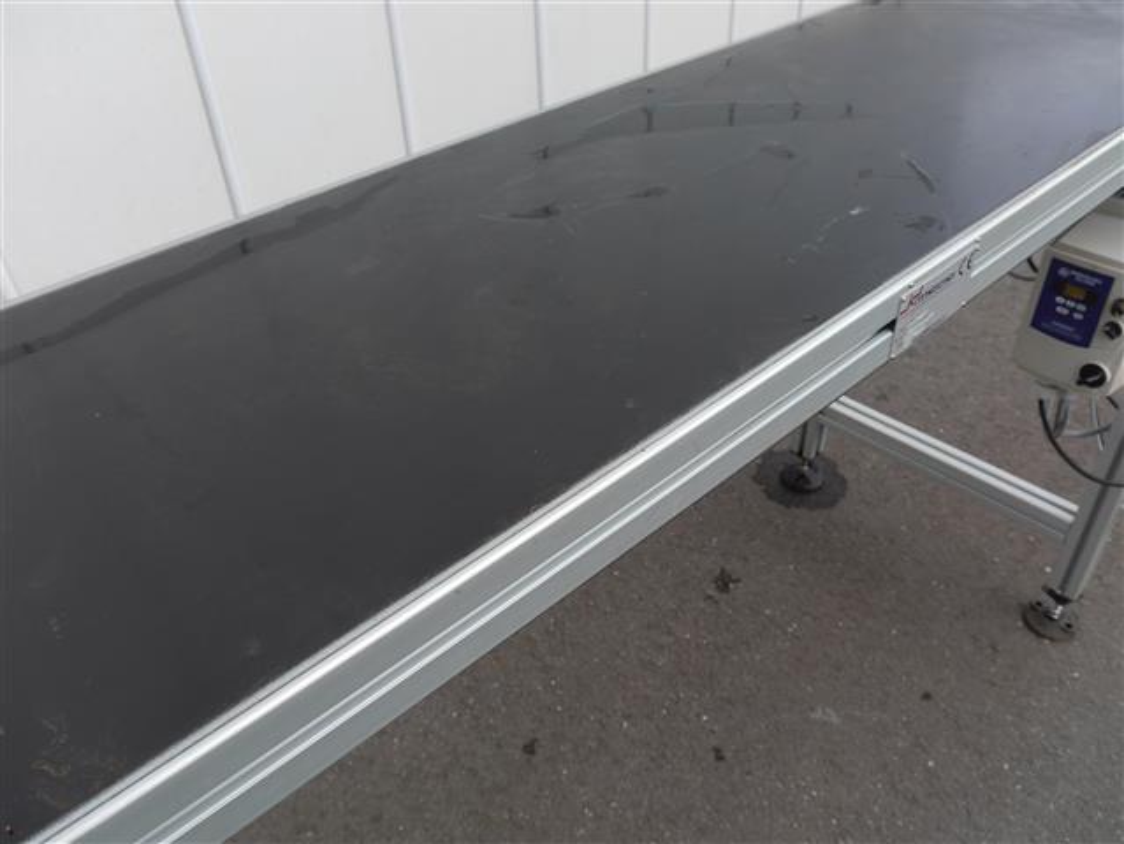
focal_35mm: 28
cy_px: 422
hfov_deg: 63.4
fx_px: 910
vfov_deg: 49.8
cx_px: 562
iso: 160
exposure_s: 1/320
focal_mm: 14
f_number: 5.6
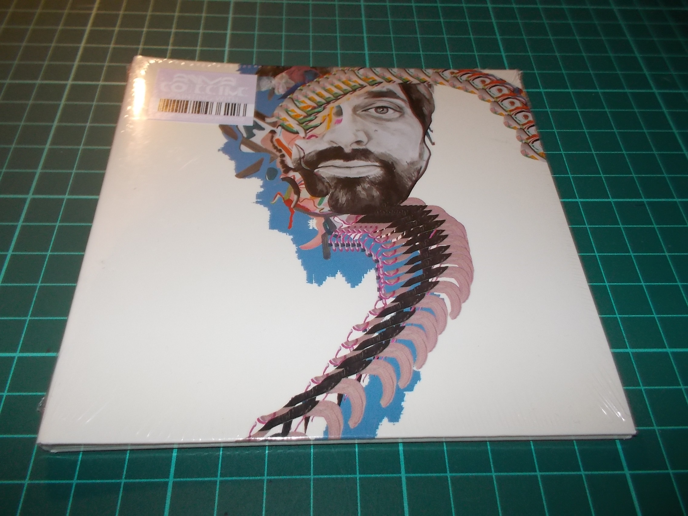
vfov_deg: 48.2
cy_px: 258
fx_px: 576
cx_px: 344
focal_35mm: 29
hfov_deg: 61.7
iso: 200
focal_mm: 4.1
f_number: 3.3
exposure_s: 1/30
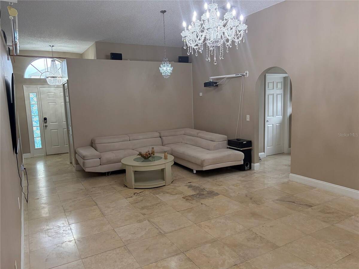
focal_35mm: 26
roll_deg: +2.1
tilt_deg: -6.8
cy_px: 134
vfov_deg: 53.1
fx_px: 270
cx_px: 180
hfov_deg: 67.3
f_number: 1.6
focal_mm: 5.96
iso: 160
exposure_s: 1/120
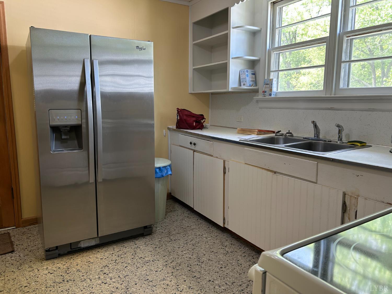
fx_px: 294
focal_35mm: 26
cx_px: 196
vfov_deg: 53.1
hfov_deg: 67.3
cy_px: 147
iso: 80
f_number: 1.5
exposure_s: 1/60
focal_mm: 5.7
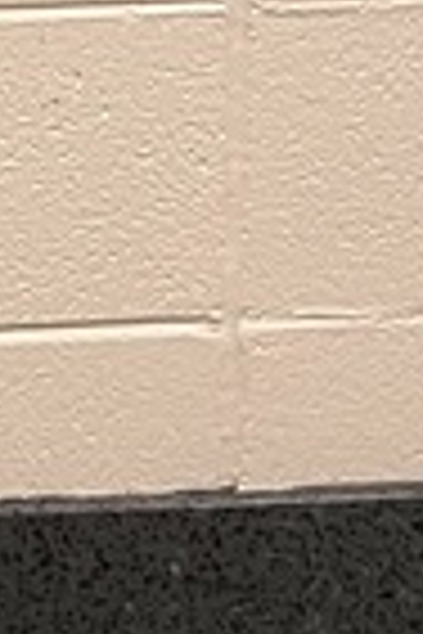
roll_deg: +0.3
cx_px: -562
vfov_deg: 8.7
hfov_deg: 6.6
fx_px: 3472
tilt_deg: -8.1
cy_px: -1219
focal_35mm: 197
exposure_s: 1/60
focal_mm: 5.7
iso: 125
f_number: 1.5
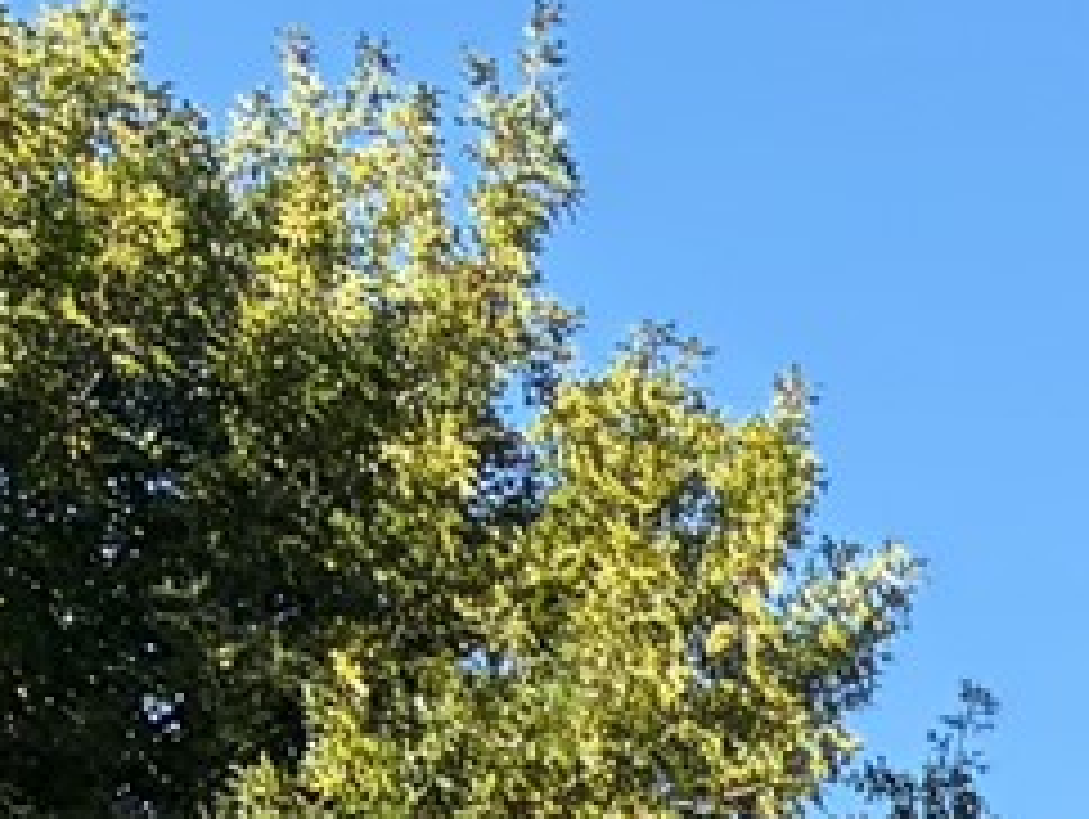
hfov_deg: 7.8
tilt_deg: -0.3
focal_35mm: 206
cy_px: 2542
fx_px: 6487
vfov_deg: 6.5
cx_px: 3726
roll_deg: +1.3
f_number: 1.6
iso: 64
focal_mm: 5.96
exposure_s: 1/1217
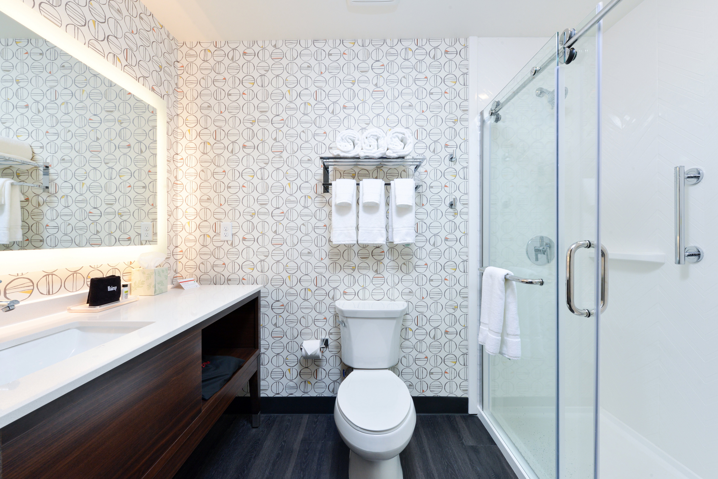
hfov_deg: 104.2
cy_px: 240
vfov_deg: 81.2
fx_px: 279
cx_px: 359
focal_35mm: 14
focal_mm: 14
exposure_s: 1/60
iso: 640
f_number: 13
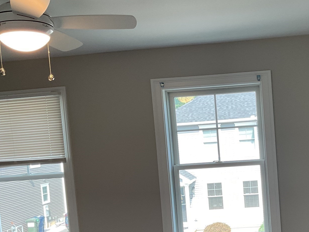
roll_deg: +3.1
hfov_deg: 38.0
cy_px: 164
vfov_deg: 29.9
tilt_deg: -5.1
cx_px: 253
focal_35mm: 48
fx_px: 429
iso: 50
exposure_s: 1/100
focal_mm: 3
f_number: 1.8
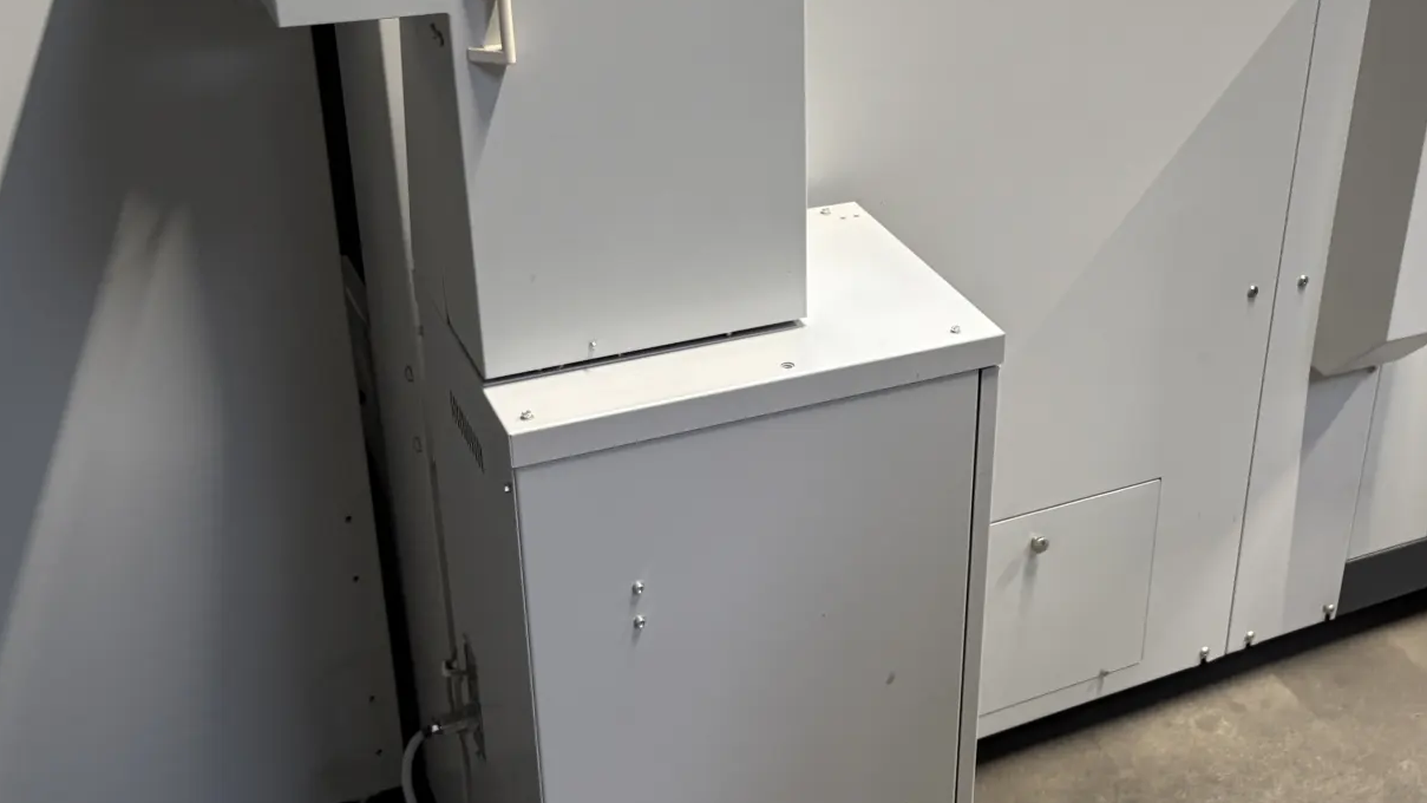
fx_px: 1703
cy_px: 347
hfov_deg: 44.0
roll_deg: -3.3
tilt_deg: -26.4
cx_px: 1069
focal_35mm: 45
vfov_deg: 26.5
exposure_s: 1/50
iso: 125
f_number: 1.6
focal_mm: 5.96
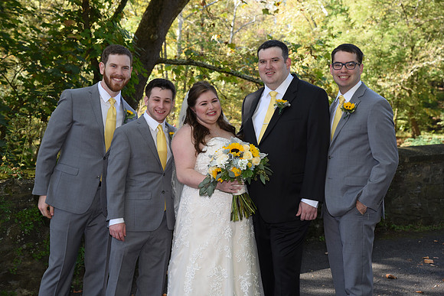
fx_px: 814
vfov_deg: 20.6
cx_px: 222
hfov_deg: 30.5
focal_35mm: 66
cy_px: 148
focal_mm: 66
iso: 640
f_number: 6.3
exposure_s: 1/200
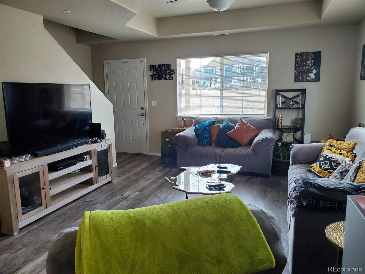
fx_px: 274
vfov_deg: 53.1
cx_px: 182
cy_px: 137
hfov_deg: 67.3
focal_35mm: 26
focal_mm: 4.3
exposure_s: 1/120
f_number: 2.4
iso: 200
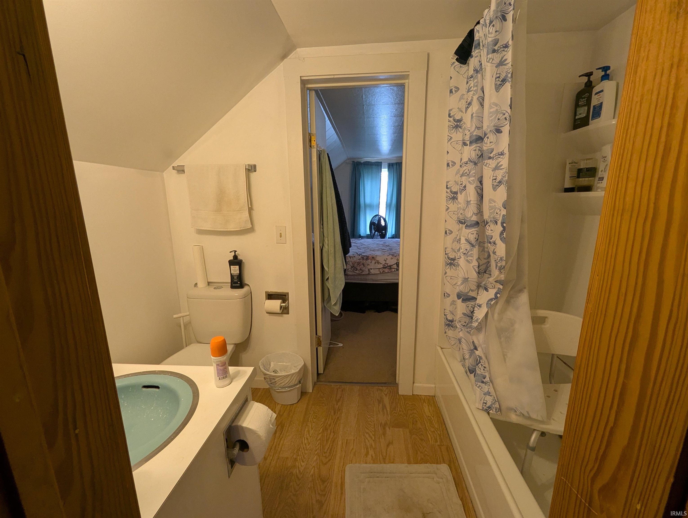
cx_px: 344
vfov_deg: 90.1
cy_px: 259
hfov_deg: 106.1
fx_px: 259
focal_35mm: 13
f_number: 2.2
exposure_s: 1/60
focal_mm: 1.95
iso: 201
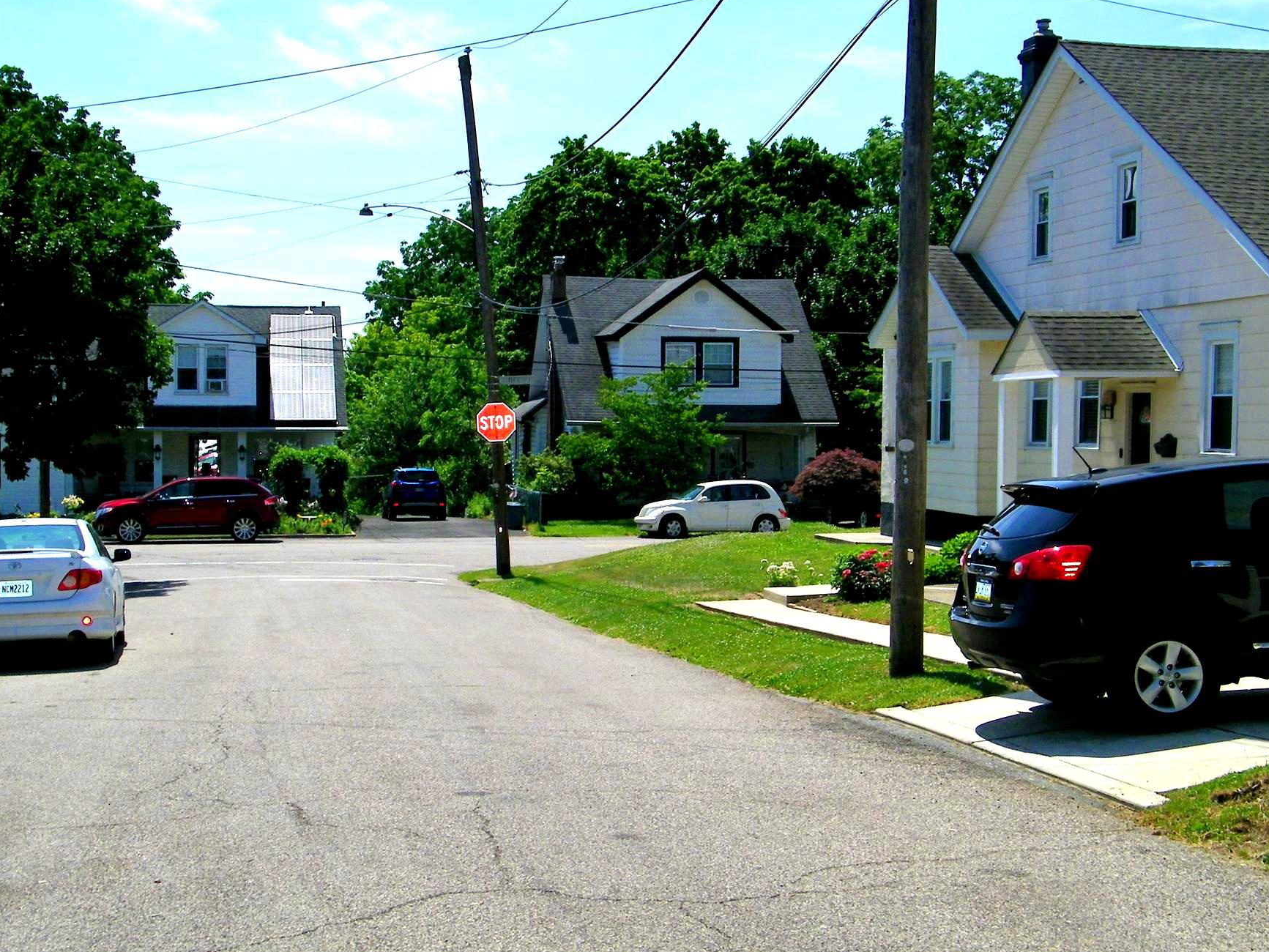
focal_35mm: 52
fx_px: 1906
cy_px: 471
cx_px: 631
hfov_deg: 36.8
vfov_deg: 28.0
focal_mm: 7.9
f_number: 7.8
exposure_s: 1/400
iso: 80
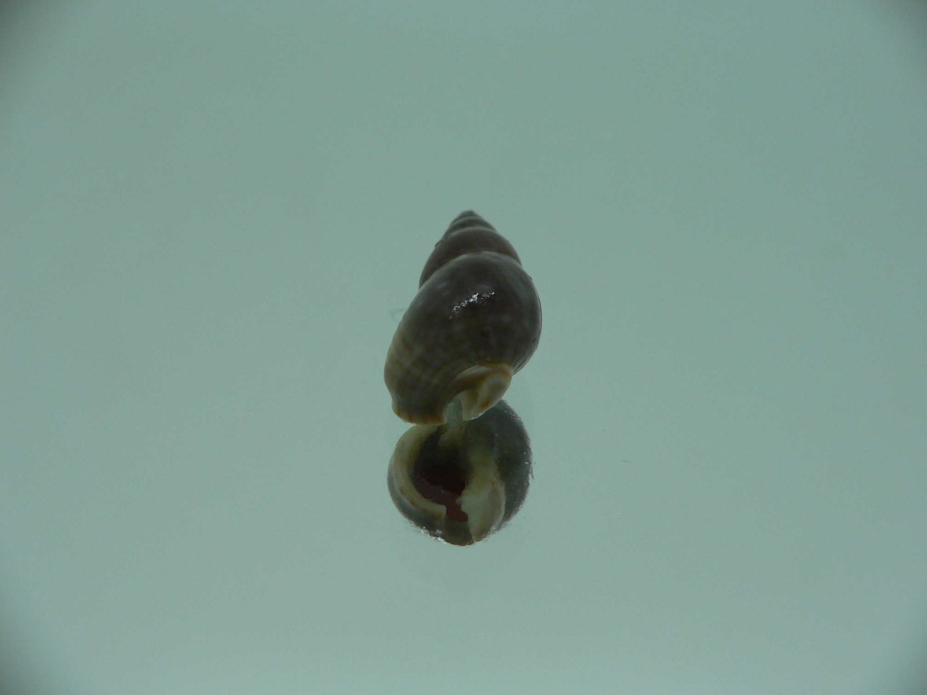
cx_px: 464
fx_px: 937
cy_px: 348
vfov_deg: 40.7
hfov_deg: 52.6
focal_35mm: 35
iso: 80
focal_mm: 4.6
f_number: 2.8
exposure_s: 1/80
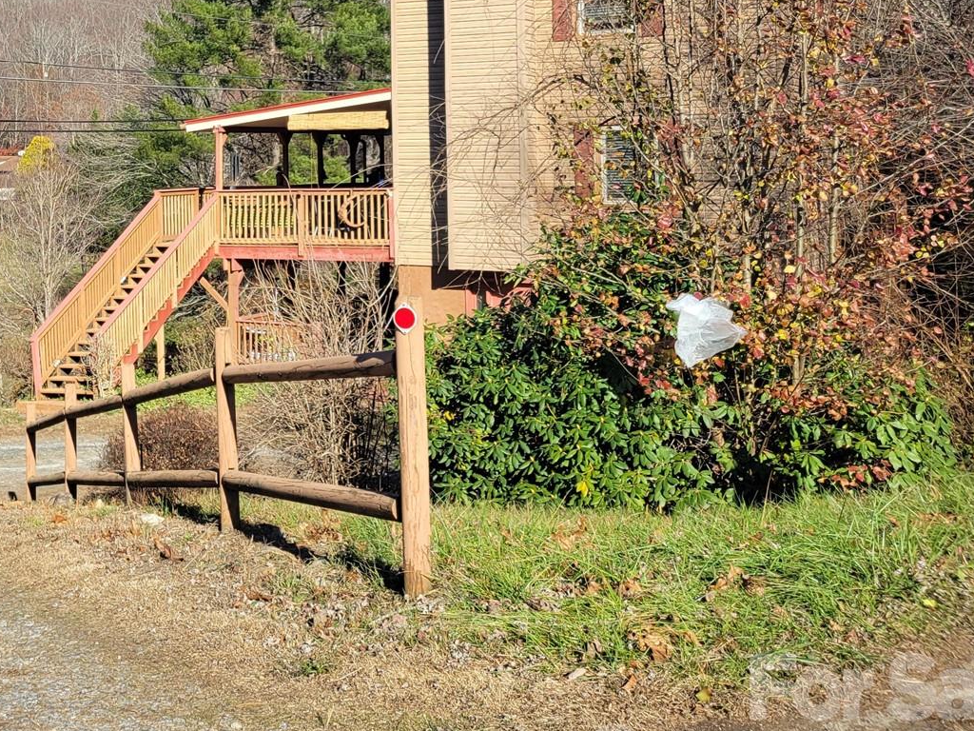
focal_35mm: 52
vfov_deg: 27.3
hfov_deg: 34.5
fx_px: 1463
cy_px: 109
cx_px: 79
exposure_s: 1/1718
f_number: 1.8
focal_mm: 5.4
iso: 40
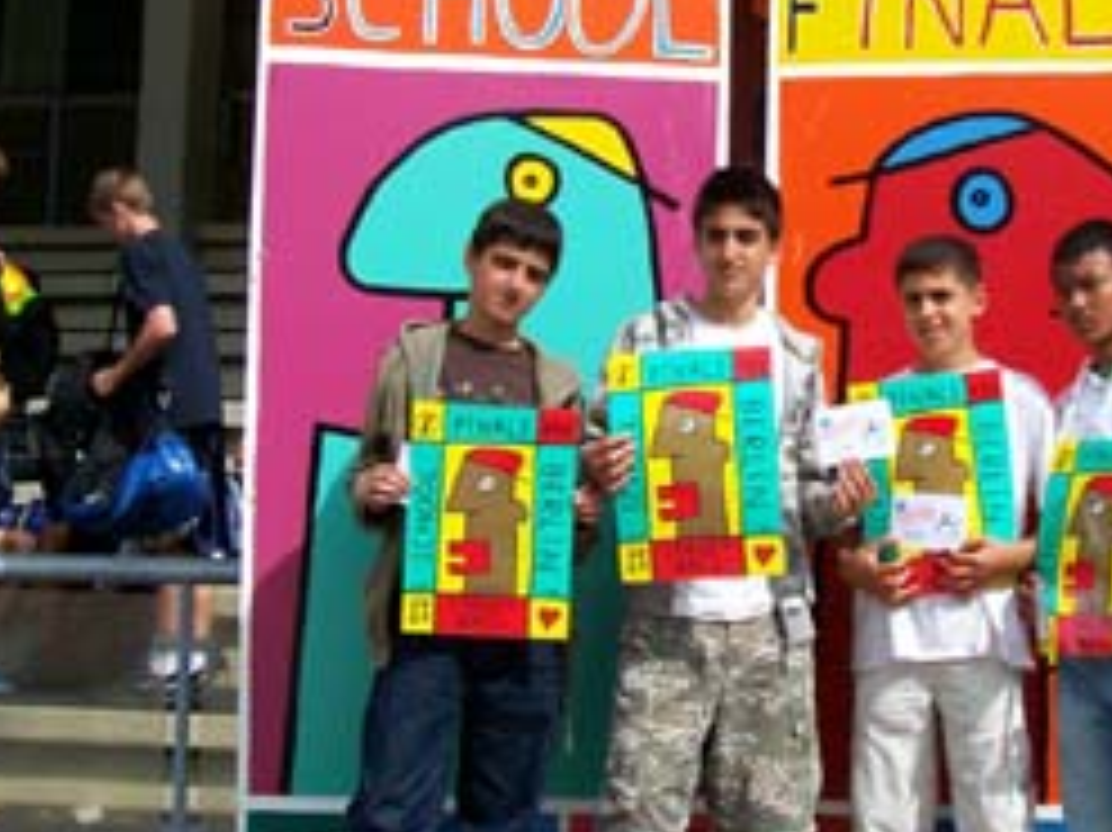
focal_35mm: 62
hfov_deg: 30.7
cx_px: 837
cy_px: 342
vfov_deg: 23.6
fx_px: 1991
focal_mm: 5.6
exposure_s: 1/654
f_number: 5.1
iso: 80
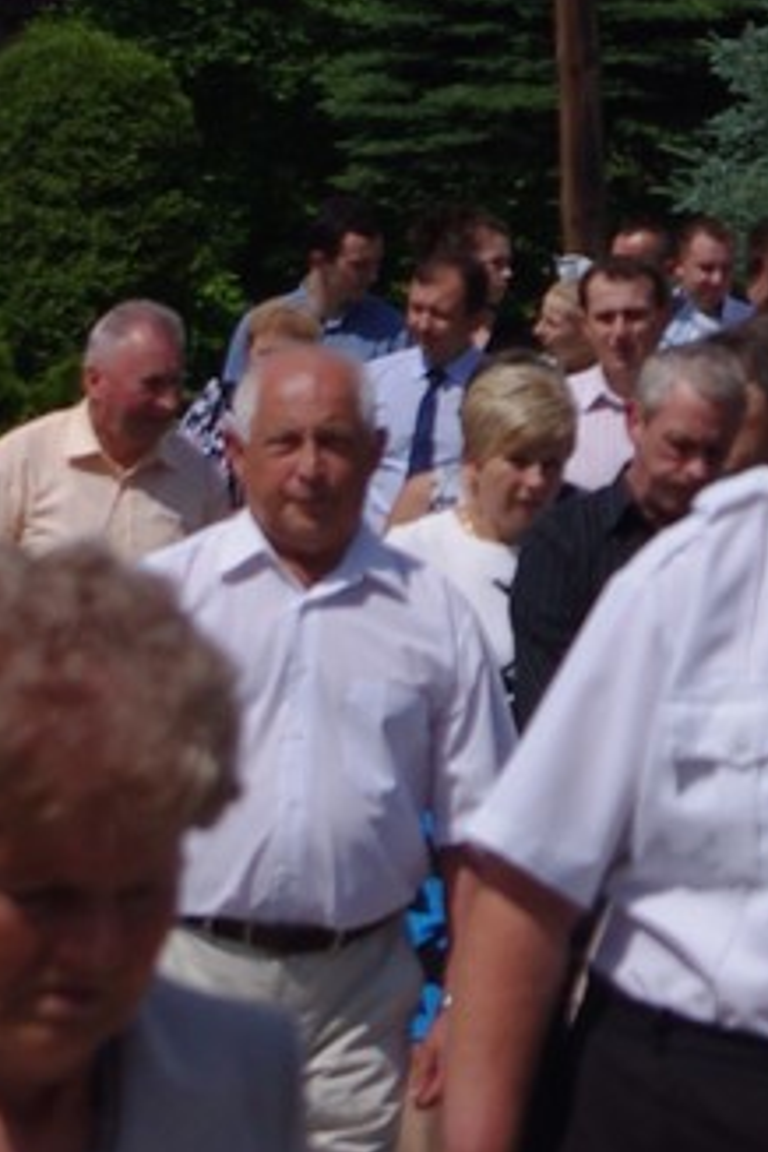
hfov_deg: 3.4
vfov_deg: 5.2
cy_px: -430
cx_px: 1462
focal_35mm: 396
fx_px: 12671
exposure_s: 1/1500
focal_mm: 47.5
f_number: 6.7
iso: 200
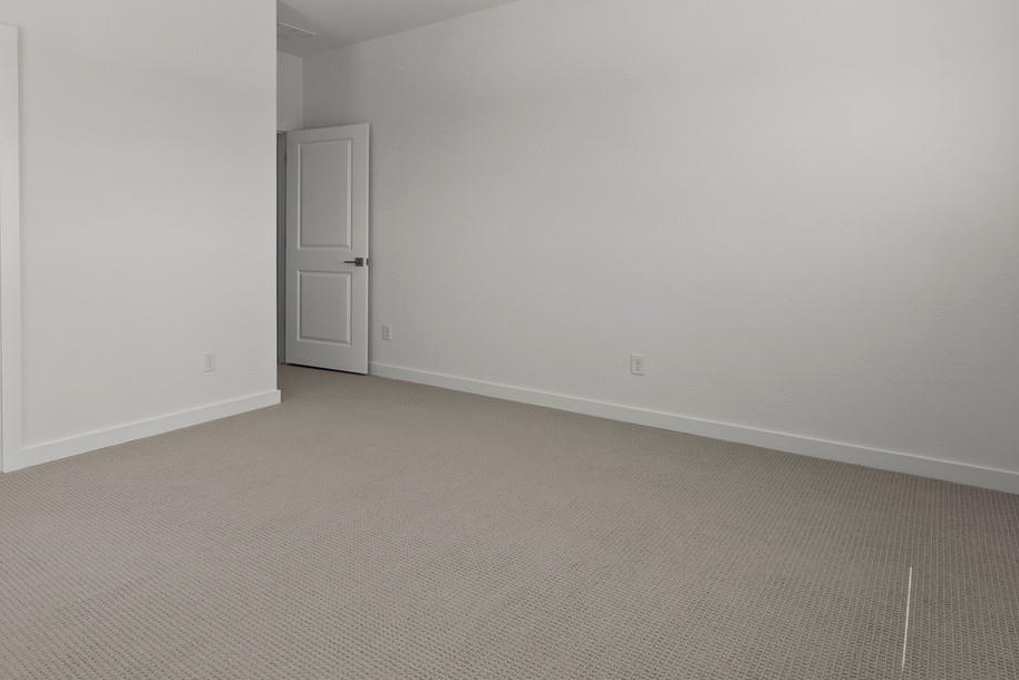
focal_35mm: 23
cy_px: 237
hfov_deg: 72.7
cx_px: 303
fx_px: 651
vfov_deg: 54.2
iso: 320
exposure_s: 1/30
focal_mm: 13
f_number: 11
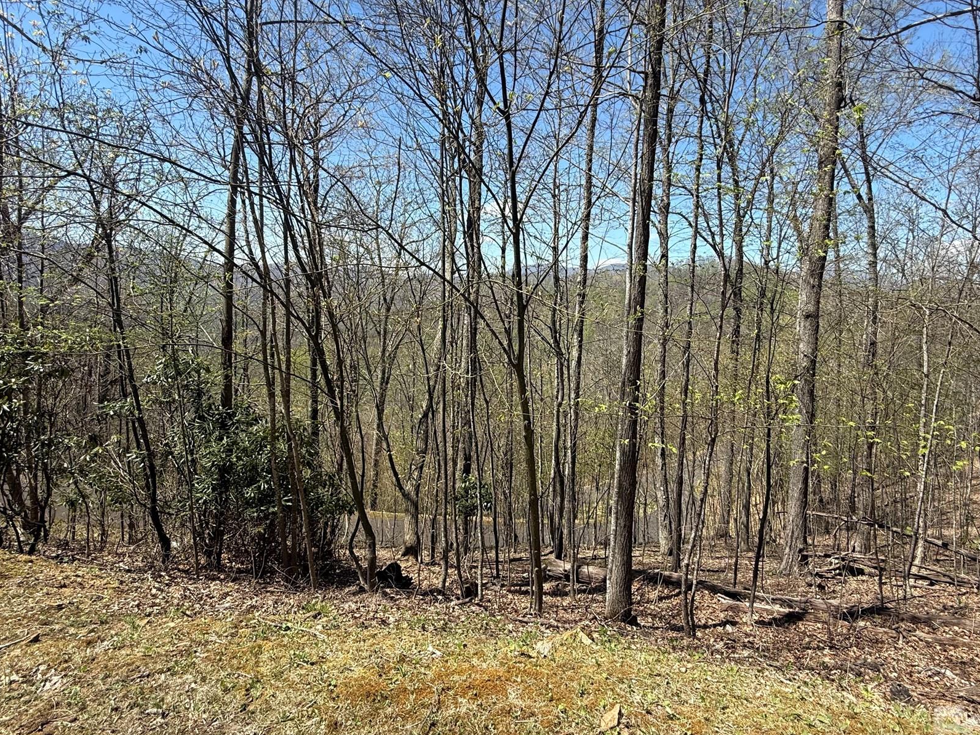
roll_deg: -2.5
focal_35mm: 18
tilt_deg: -6.4
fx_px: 510
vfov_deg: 71.6
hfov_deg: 87.7
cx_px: 500
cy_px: 354
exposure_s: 1/928
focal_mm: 2.22
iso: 50
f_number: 2.2
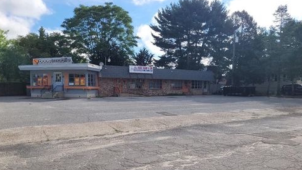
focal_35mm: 29
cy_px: 107
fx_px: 232
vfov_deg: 39.9
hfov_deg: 66.0
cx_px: 149
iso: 40
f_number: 1.8
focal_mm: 5.4
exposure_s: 1/2531
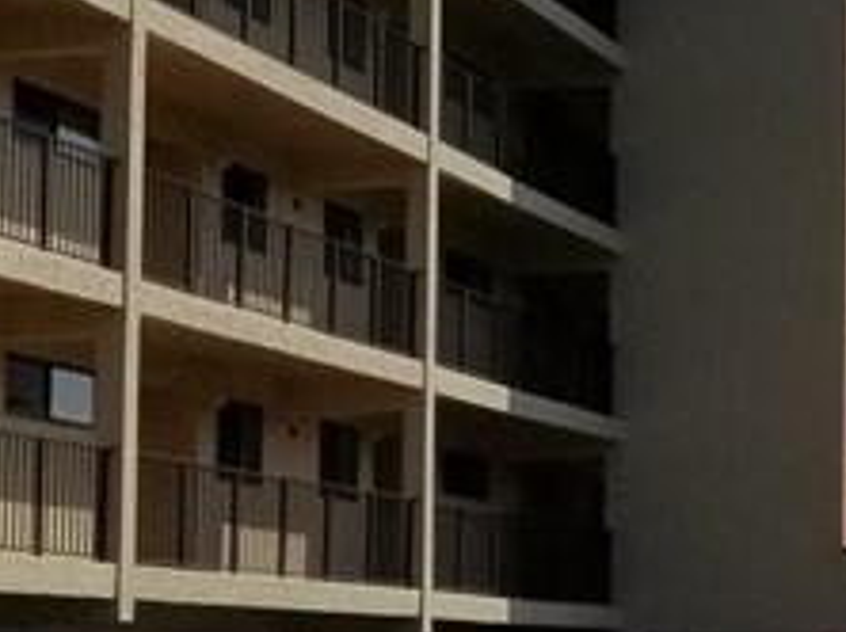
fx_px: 2930
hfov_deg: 13.7
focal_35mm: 120
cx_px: 1757
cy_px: 442
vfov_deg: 12.3
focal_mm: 4.3
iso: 50
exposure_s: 1/8832
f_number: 1.7
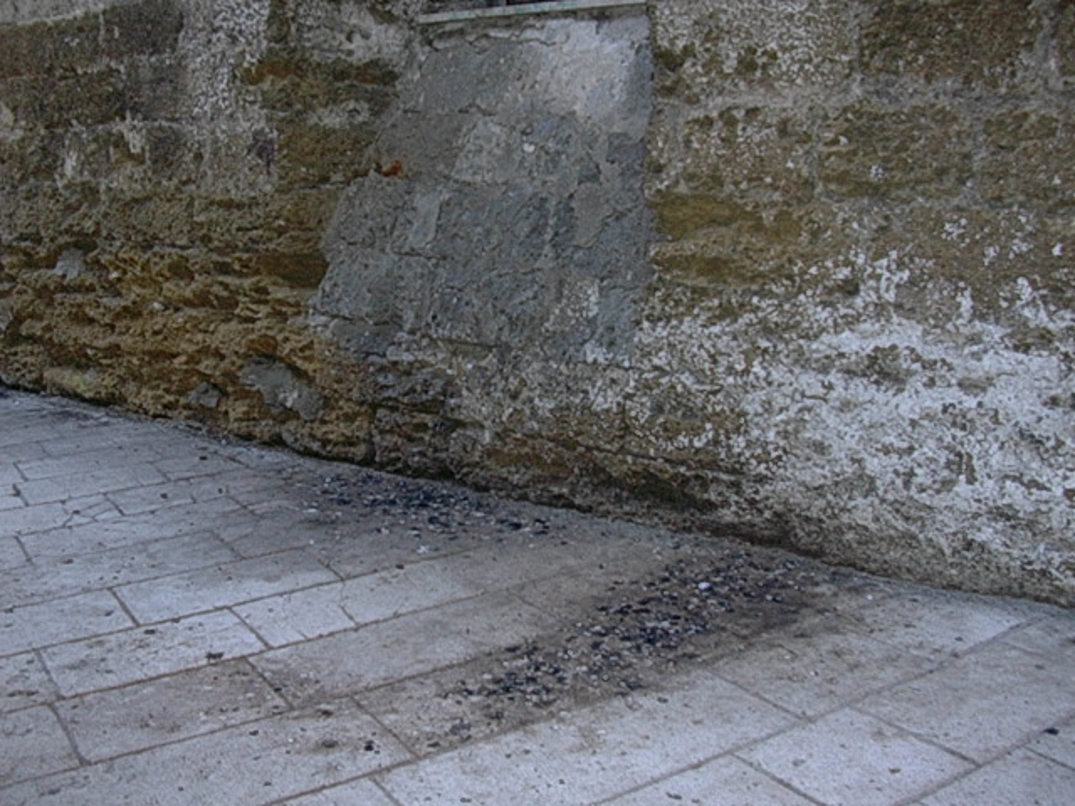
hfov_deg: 50.1
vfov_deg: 38.7
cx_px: 538
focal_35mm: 37
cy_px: 403
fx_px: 1149
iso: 70
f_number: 2.7
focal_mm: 5.6
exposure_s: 1/64
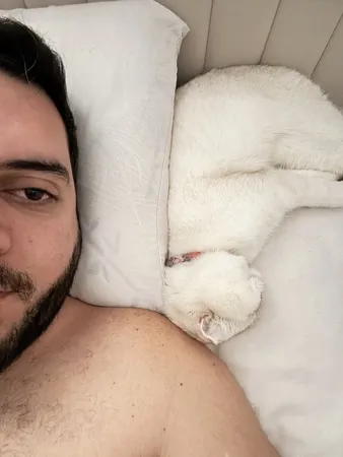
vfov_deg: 73.9
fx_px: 304
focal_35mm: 23
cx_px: 172
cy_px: 228
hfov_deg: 58.9
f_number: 1.9
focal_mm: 2.69
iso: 1250
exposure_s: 1/15
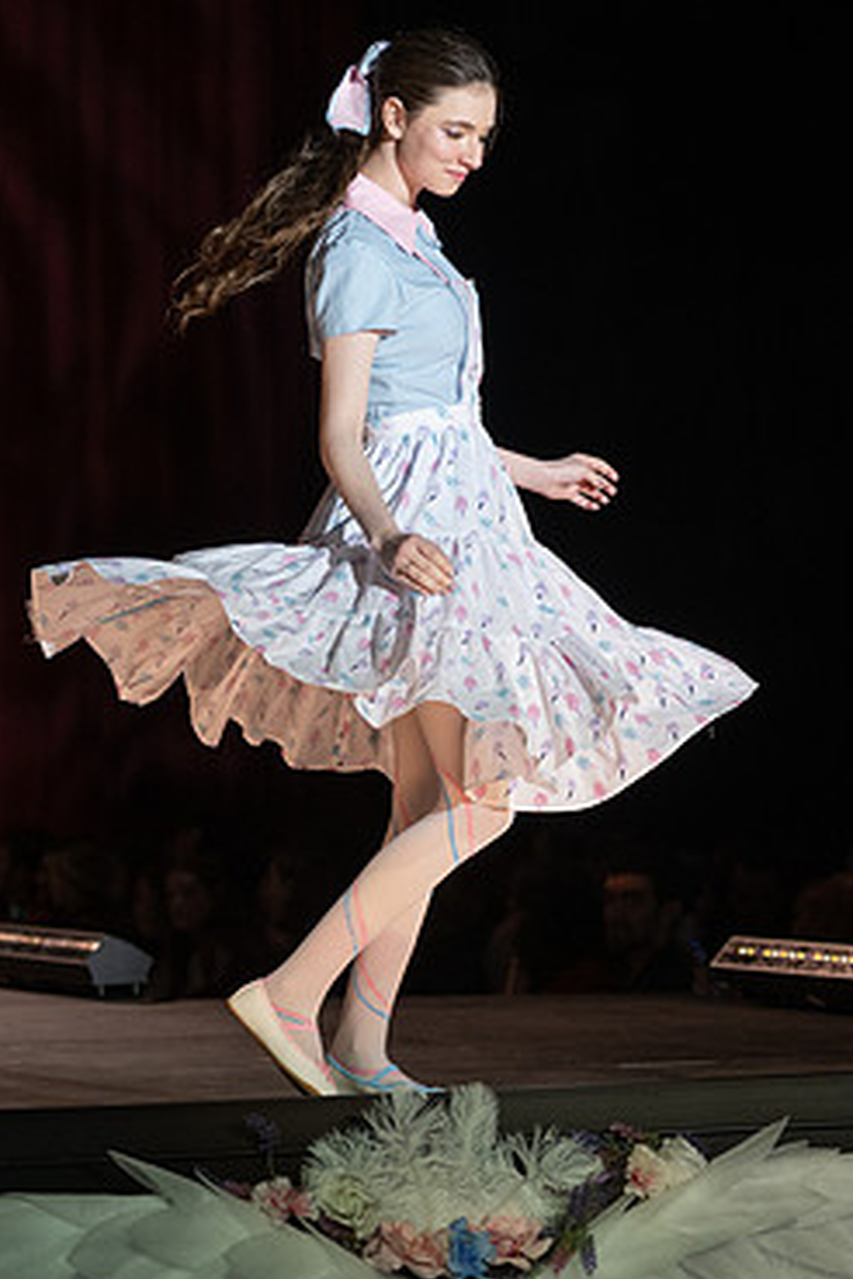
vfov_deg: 13.0
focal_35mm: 158
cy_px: 582
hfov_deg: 8.7
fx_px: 5615
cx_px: 590
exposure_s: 1/800
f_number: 2.8
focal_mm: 75
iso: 640
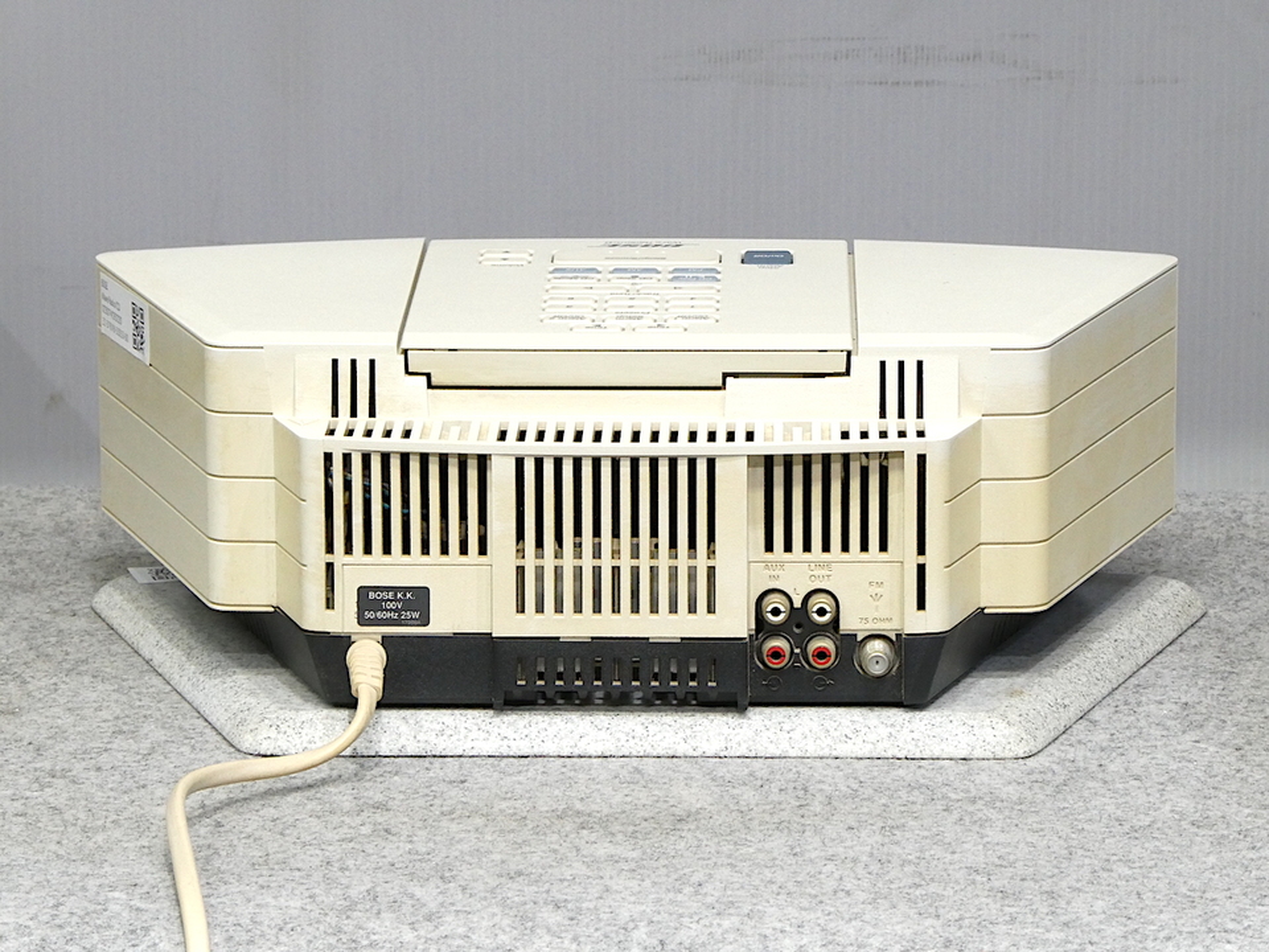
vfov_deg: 9.3
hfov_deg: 12.3
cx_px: 634
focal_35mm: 160
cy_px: 476
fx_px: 5865
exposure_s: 1/8
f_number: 7.1
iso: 400
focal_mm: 28.7
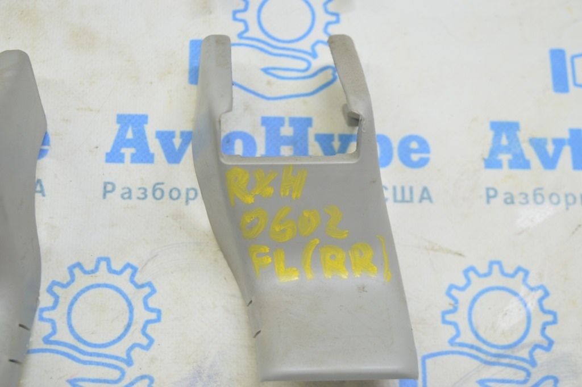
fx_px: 969
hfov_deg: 33.4
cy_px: 194
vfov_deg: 22.6
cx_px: 291
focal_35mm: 60
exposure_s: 1/20
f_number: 5.6
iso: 400
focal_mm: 40
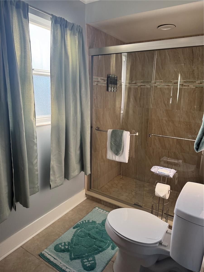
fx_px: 189
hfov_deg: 56.8
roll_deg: -1.2
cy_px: 136
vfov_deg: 71.6
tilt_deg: -12.9
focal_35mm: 24
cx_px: 102
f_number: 1.78
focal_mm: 6.76
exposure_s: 1/118
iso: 200
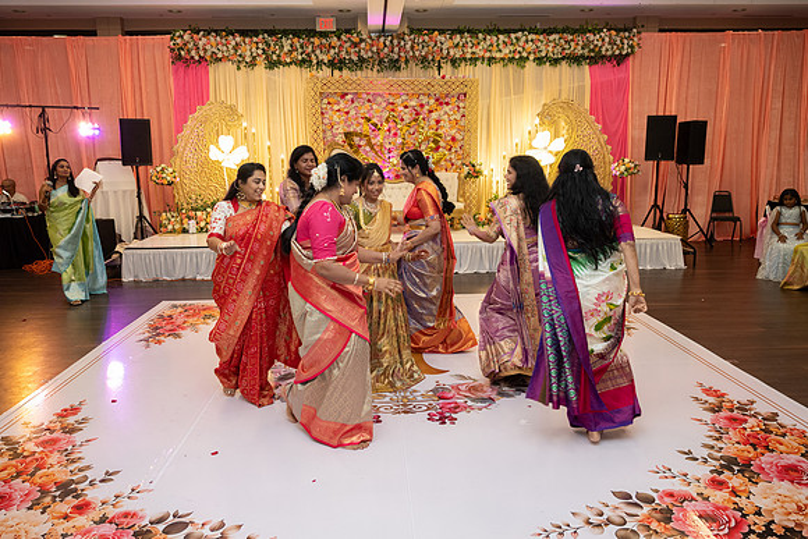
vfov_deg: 45.0
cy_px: 270
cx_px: 404
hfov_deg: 63.7
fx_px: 651
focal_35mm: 29
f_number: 4
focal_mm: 28.5
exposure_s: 1/160
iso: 1250
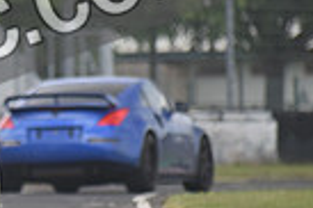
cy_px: 33
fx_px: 7373
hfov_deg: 2.4
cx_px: -212
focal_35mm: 849
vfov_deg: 1.6
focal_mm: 200
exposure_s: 1/1250
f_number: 2.8
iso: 560
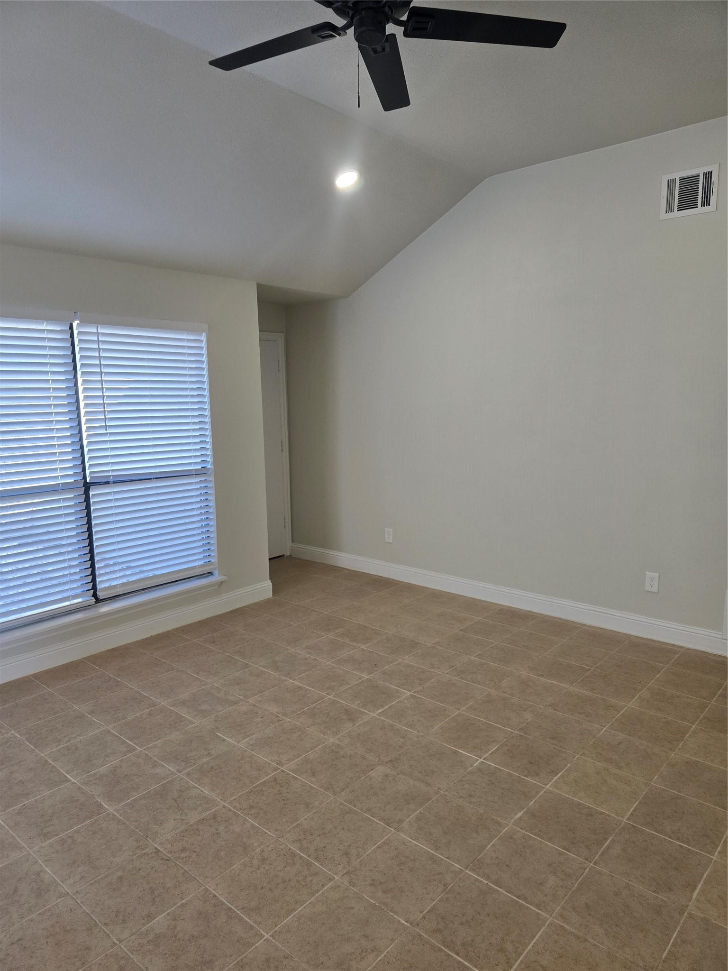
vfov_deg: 73.9
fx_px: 645
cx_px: 364
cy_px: 486
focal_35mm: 23
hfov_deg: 58.9
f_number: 1.7
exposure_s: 1/180
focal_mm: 6.3
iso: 100
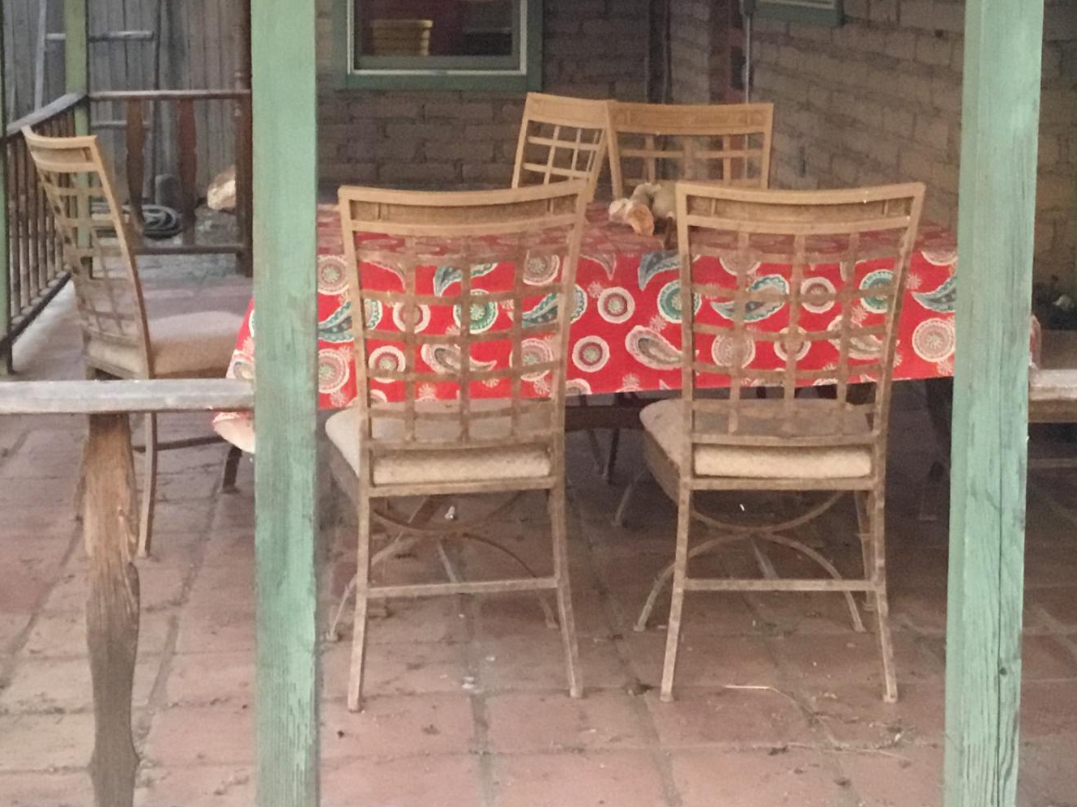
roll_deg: -0.5
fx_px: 2177
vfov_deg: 20.9
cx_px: 517
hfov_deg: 27.8
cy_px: 218
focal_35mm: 70
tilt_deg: -6.3
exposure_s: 1/15
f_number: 2.4
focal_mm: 3.3
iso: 200
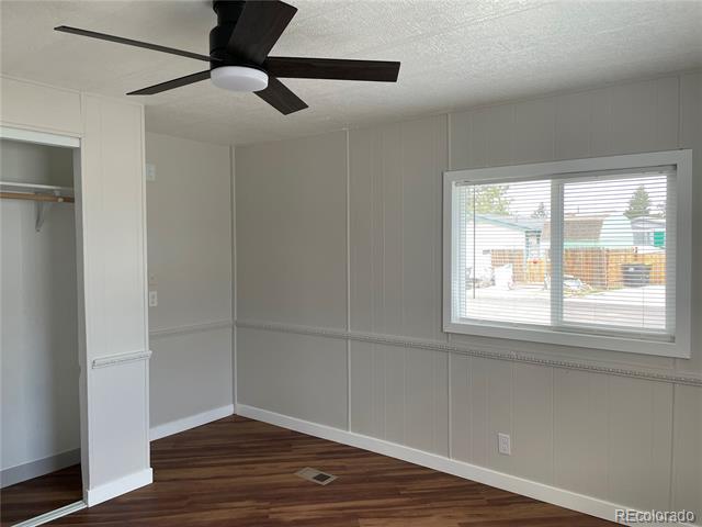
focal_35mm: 26
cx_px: 351
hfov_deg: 67.3
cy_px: 264
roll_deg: +0.9
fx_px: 527
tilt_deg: -0.9
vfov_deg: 53.1
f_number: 1.6
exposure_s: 1/121
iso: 50
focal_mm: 4.2
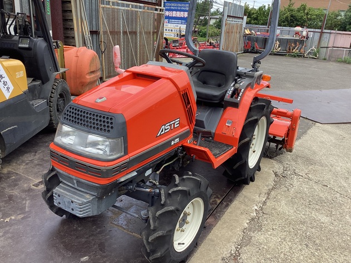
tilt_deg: -18.9
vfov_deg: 45.4
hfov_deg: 58.4
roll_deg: -4.5
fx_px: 314
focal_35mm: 31
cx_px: 176
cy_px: 132
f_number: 2.4
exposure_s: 1/334
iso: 25
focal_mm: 3.3
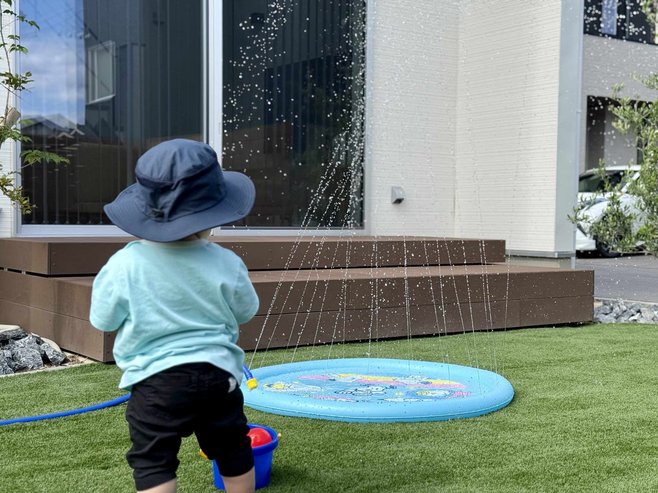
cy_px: 246
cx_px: 329
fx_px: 912
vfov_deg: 30.3
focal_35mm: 48
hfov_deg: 39.7
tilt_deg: -1.8
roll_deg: -0.9
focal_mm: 6.76
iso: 64
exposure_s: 1/2208
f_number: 1.78
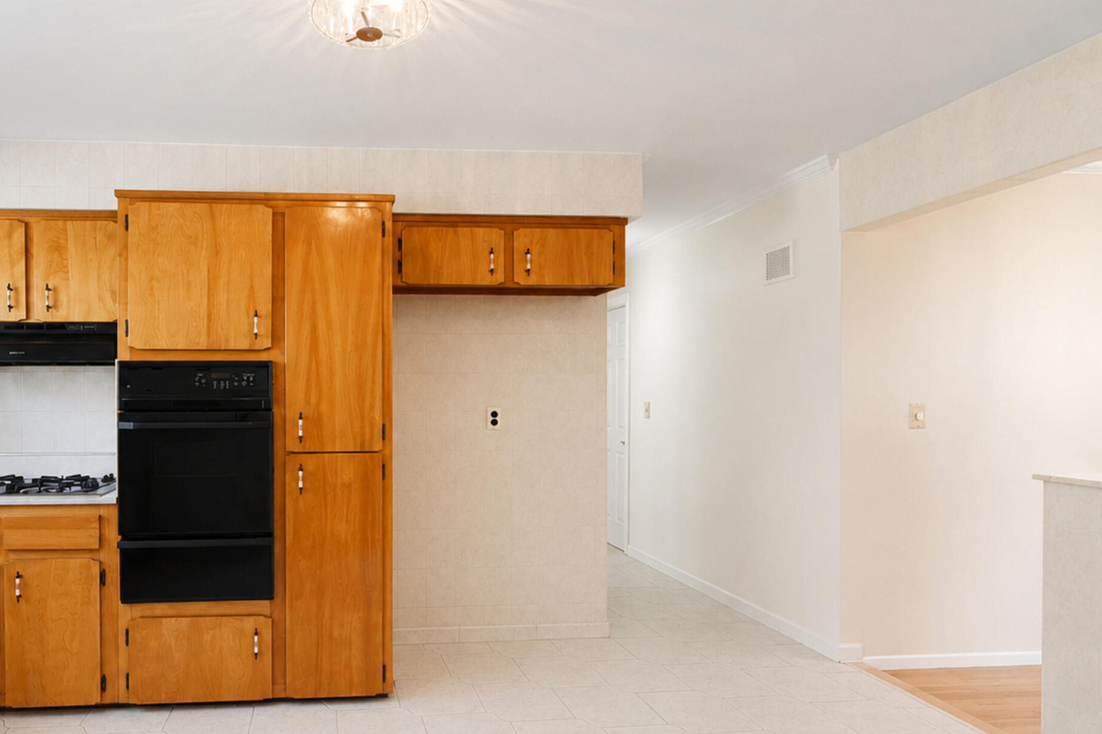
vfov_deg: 59.4
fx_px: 643
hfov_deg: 78.6
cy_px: 395
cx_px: 369
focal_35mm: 21
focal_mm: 10
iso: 1600
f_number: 8
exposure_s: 1/60
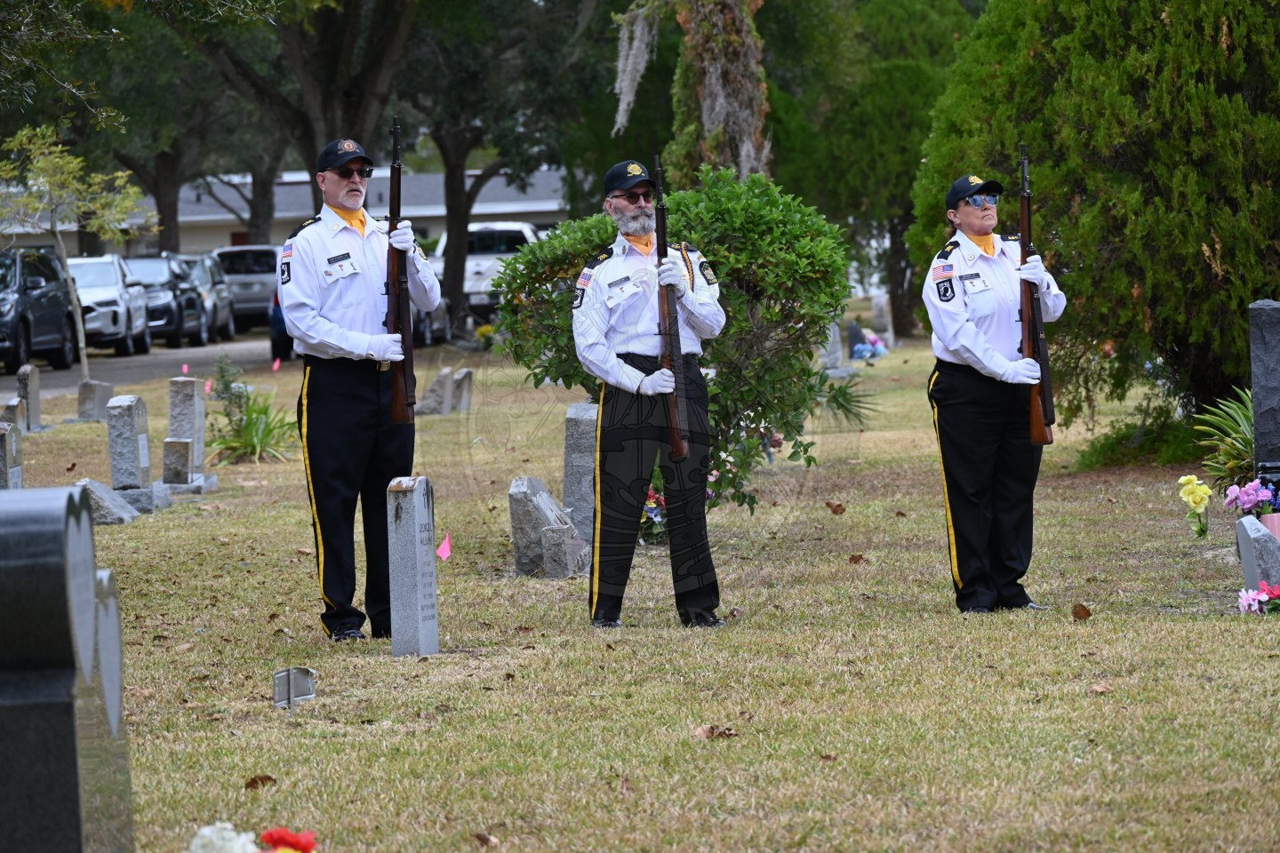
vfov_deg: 7.4
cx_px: 640
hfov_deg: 11.1
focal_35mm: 185
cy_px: 426
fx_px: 6577
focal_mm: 185
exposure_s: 1/250
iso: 450
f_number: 7.6
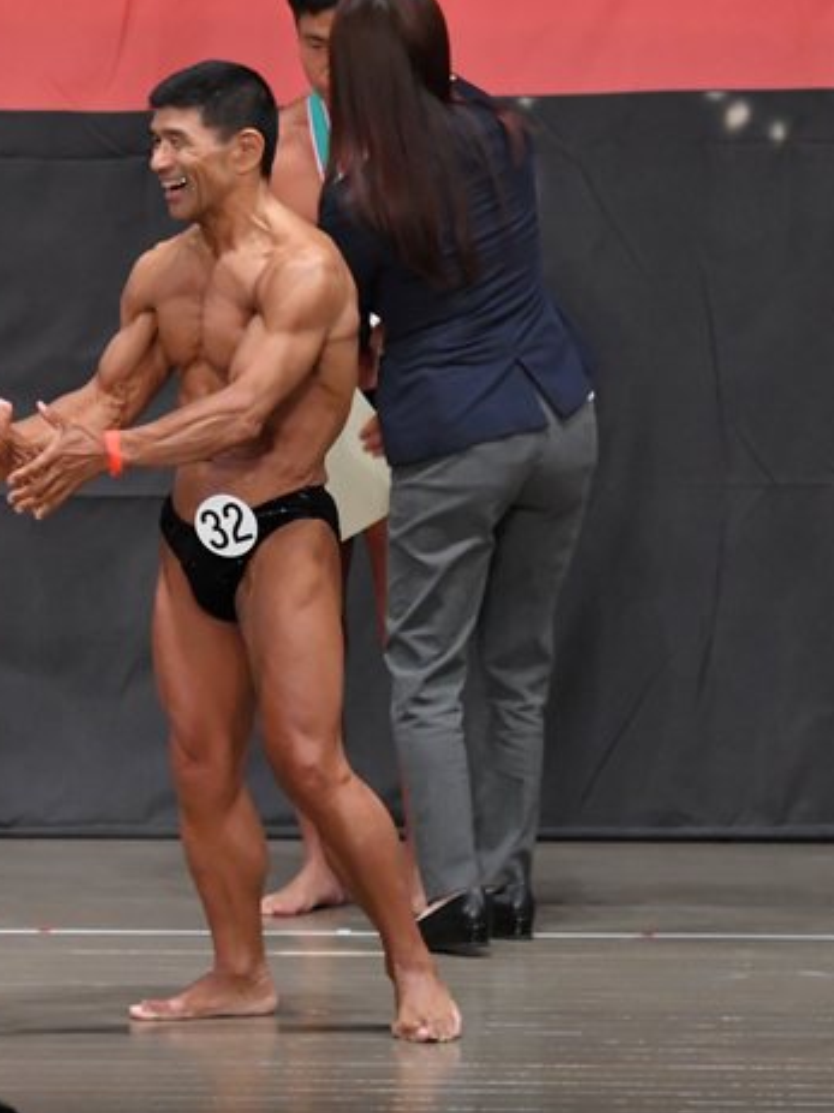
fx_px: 11216
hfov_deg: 4.3
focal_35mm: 349
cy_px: 563
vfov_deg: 5.7
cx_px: 52
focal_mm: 145
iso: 5000
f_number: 5.6
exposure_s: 1/400
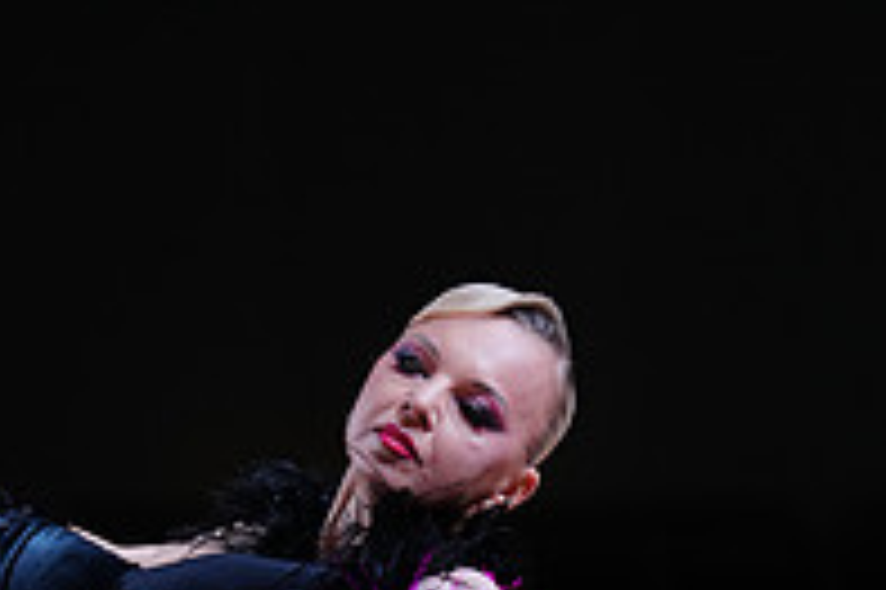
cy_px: 995
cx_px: 169
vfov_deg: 2.4
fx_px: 13820
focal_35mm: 562
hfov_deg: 3.7
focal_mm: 191
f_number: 2.8
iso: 640
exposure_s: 1/500
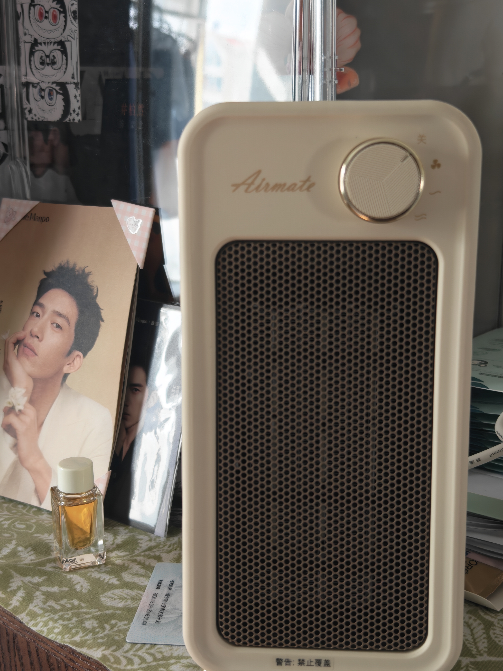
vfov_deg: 40.4
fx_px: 911
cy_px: 336
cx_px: 252
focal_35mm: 47
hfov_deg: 30.9
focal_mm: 8.67
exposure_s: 1/100
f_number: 1.8
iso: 400
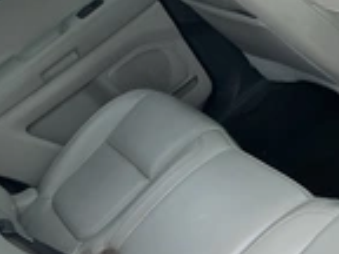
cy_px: 256
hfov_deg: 24.9
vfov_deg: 18.4
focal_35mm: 78
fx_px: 764
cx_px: 118
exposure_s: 1/254
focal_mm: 3
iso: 25
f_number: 1.8
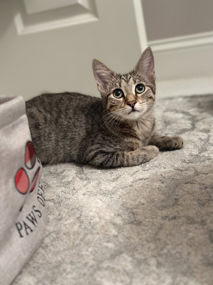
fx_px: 394
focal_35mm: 48
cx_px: 106
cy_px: 142
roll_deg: +9.7
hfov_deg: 30.3
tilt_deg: -18.5
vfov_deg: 39.7
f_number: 1.78
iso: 800
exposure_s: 1/40
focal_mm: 6.86
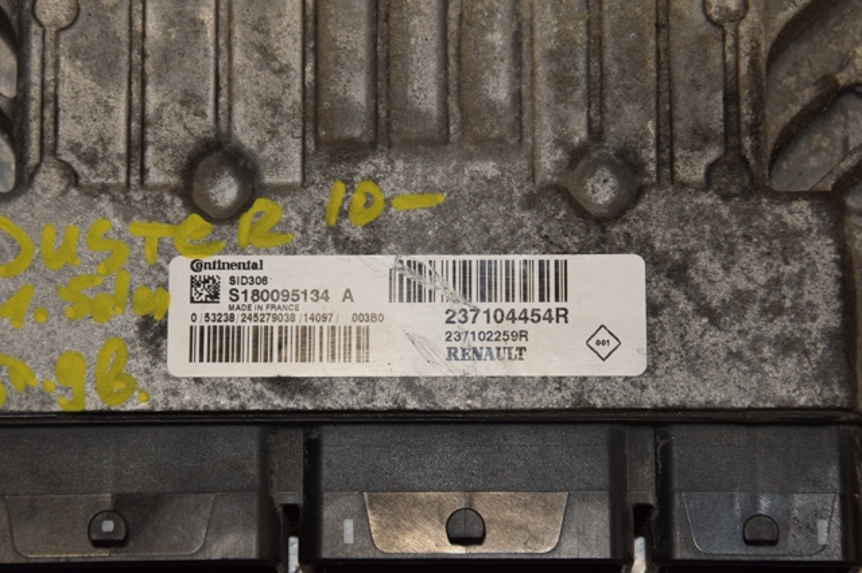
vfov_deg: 9.3
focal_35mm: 147
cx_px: 431
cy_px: 286
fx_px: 3518
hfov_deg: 14.0
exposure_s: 1/200
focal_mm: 98
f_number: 9
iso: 800
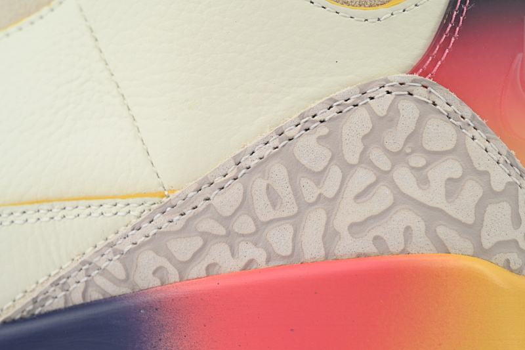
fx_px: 1604
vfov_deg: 12.4
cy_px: 175
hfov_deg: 18.6
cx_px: 262
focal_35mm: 110
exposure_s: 1/100
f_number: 11
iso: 400
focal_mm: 110
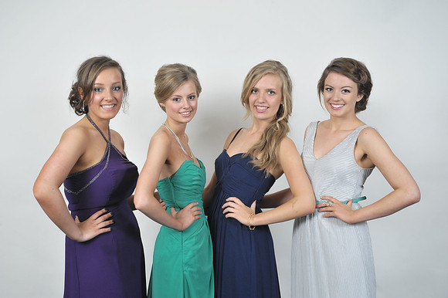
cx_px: 224
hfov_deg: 32.4
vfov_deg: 21.9
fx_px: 771
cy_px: 149
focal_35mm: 62
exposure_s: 1/160
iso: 1000
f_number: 7.1
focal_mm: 62
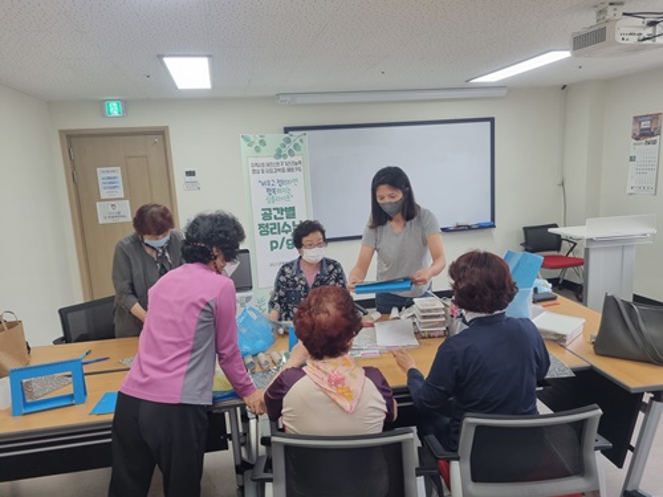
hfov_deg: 67.3
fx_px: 498
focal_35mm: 26
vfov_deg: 53.1
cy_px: 248
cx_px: 332
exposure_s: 1/120
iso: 160
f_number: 1.8
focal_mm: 5.4
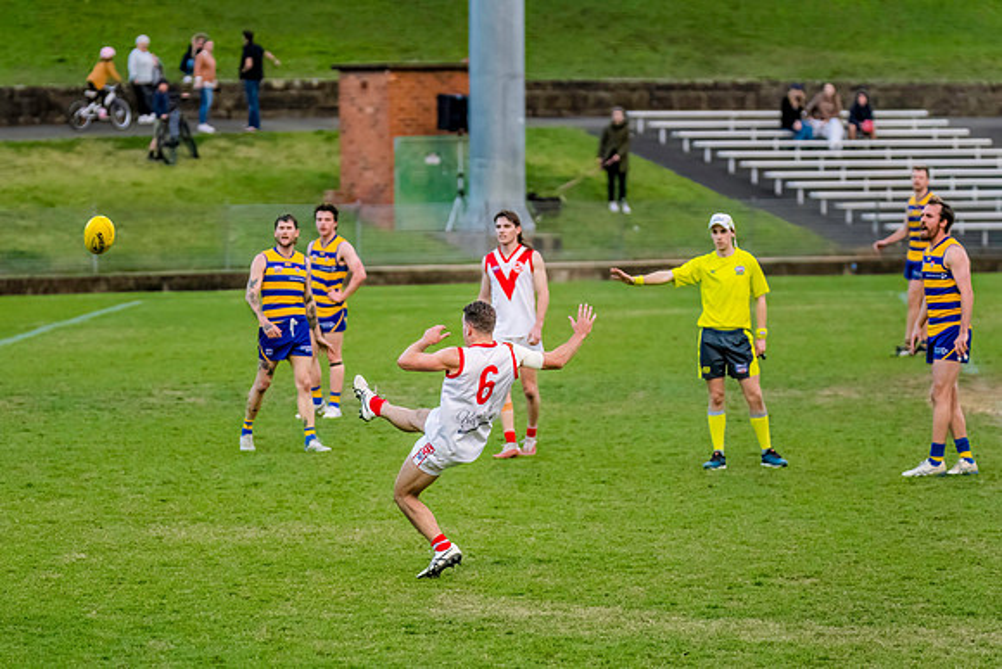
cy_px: 405
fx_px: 7137
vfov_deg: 5.4
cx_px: 431
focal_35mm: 256
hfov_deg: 8.0
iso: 3600
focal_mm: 210
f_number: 4
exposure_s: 1/1600
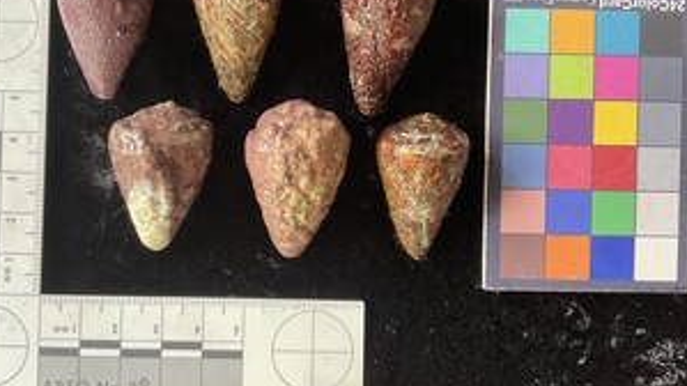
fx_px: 674
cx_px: 299
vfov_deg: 31.9
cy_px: 157
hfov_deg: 53.9
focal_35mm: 37
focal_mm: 3
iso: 100
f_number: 1.8
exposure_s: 1/60
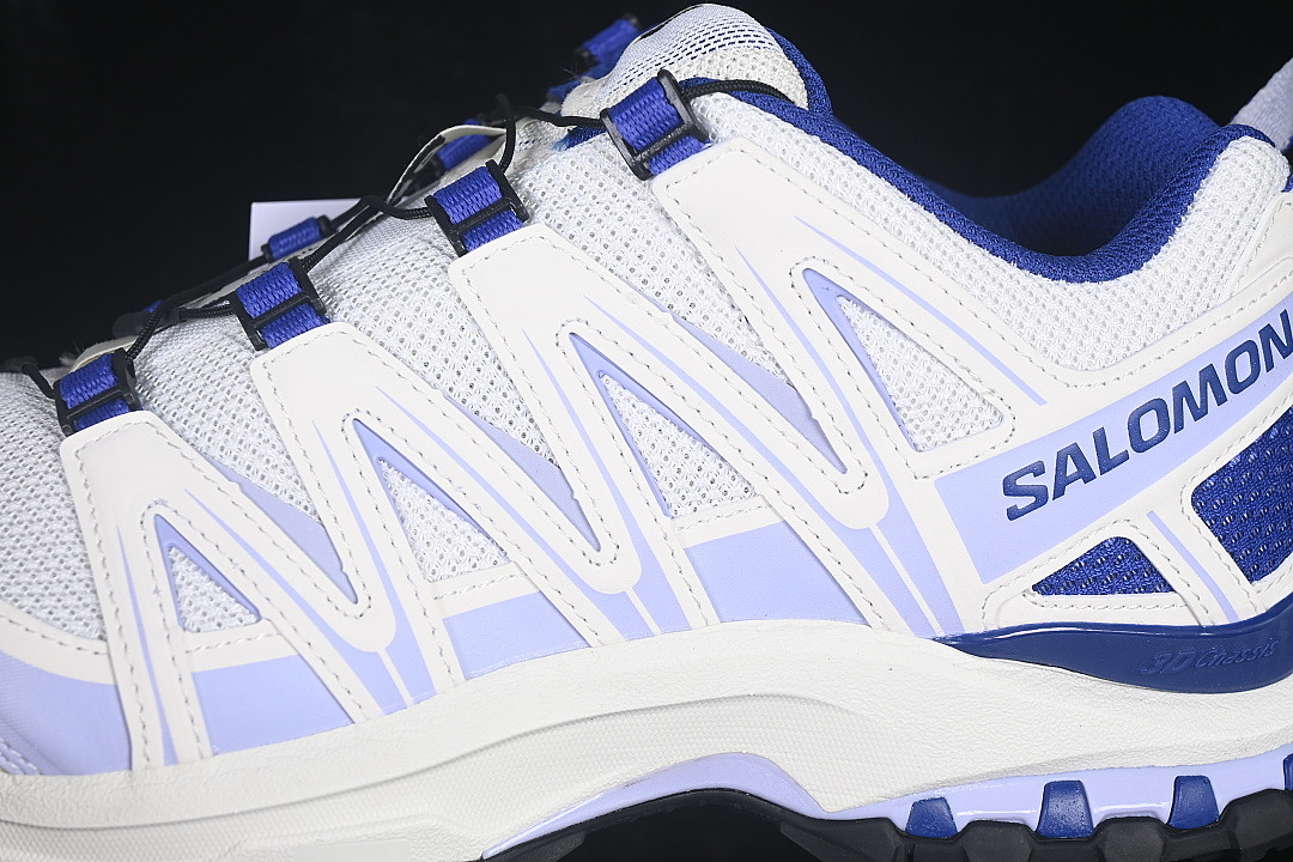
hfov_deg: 27.0
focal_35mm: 75
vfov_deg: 18.2
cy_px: 431
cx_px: 646
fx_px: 2694
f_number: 7.1
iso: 160
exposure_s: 1/80
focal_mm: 50
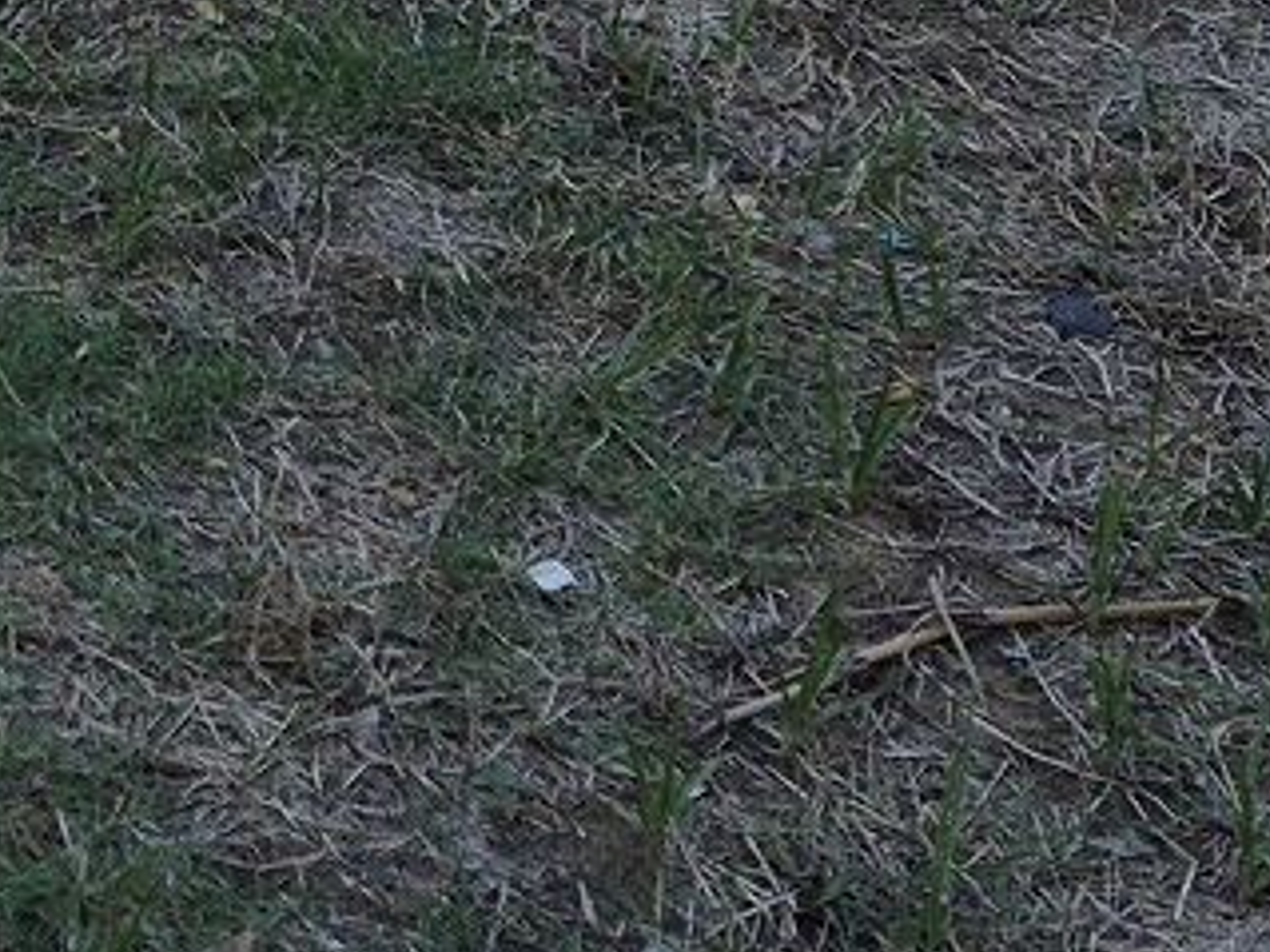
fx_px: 3704
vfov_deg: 12.8
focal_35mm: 101
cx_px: -1111
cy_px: -952
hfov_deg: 16.0
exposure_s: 1/2584
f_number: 1.8
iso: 80
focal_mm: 5.4
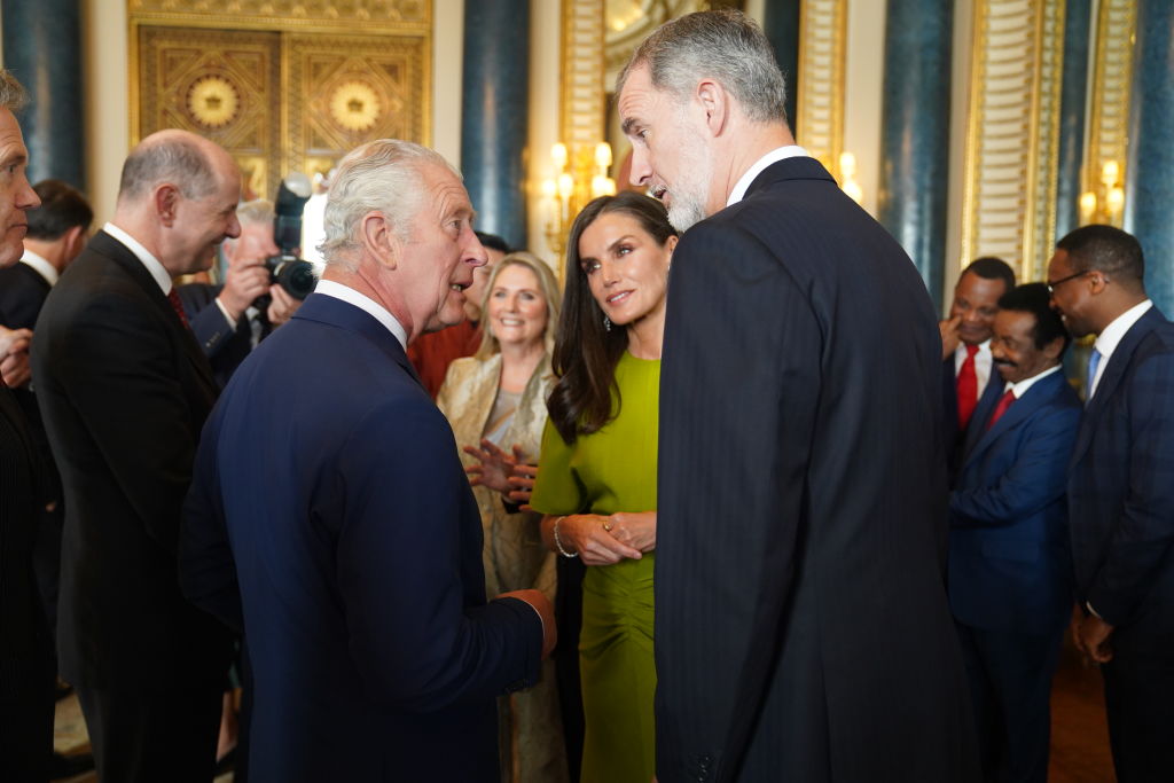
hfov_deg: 60.3
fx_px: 1011
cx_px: 587
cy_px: 392
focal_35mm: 31
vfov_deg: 42.3
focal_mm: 31
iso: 2500
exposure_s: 1/400
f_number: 2.8
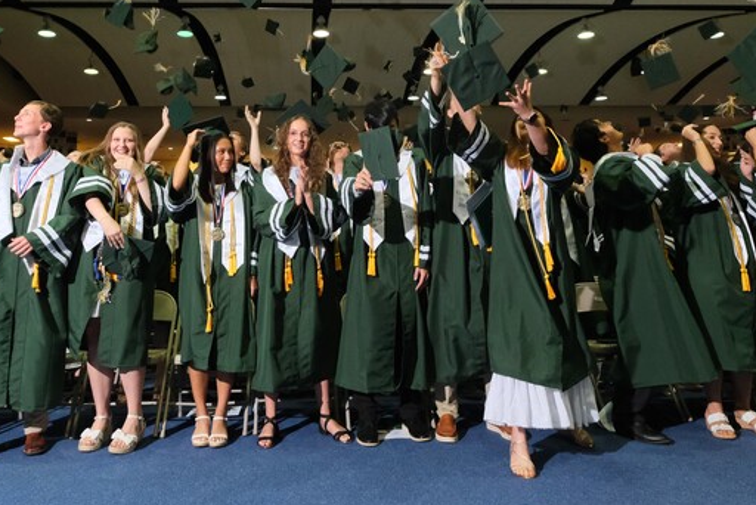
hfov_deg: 61.7
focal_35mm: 30
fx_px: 630
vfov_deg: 42.8
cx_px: 334
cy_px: 154
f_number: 4
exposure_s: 1/160
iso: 3200
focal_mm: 10
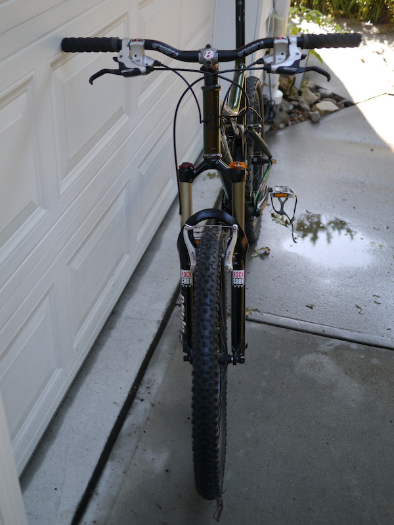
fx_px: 607
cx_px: 197
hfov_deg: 36.0
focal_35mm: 40
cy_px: 262
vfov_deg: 46.8
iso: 160
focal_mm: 20
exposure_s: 1/250
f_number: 1.7
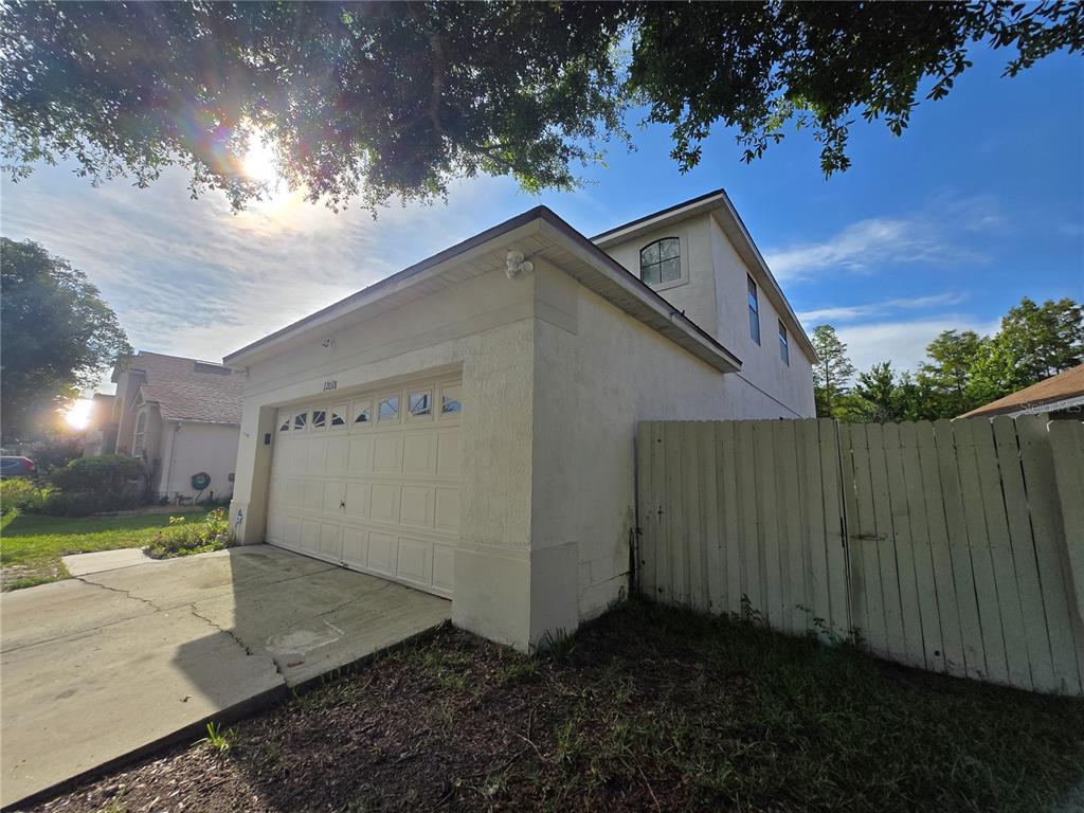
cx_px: 542
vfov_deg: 89.9
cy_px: 406
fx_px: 407
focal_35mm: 13
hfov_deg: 106.2
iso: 32
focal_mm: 1.7
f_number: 2.2
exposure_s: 1/2000
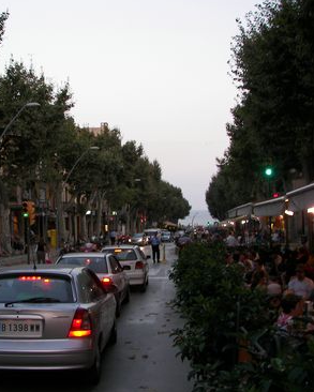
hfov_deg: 31.1
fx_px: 557
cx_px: 91
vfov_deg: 38.8
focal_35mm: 48
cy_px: 194
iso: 50
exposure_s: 1/40
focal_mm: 6
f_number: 2.8
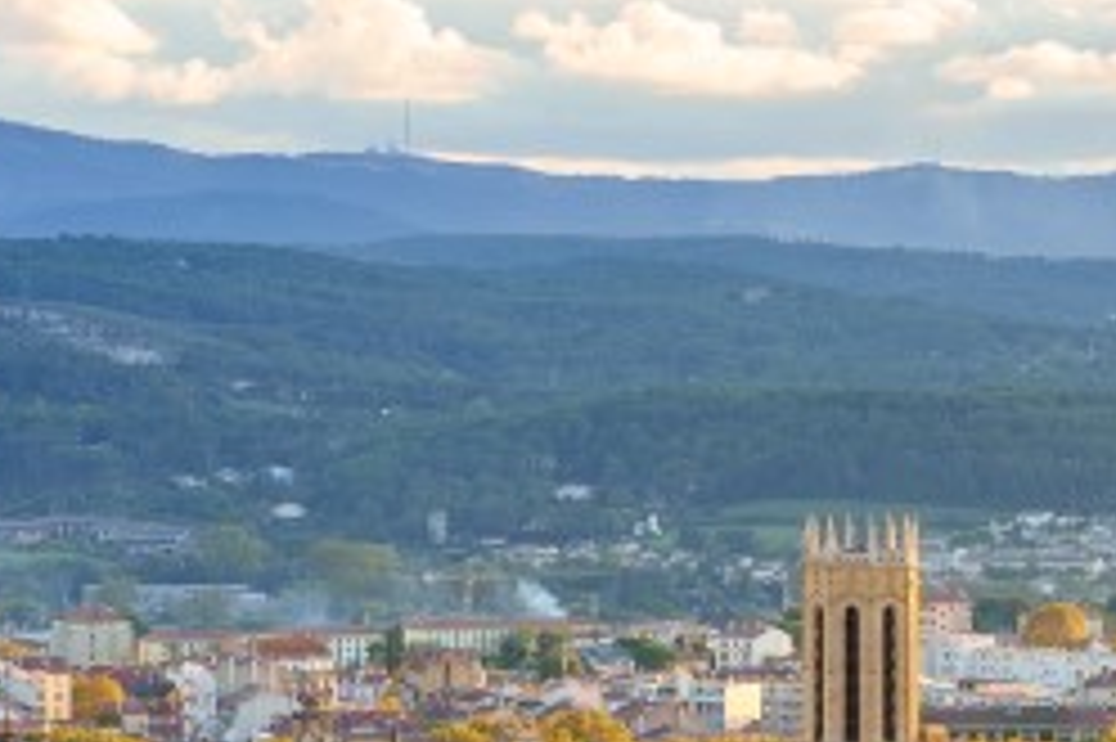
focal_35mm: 247
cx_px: 1048
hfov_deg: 8.3
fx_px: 7652
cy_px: 675
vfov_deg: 5.5
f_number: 9
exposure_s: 1/40
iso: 100
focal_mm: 85
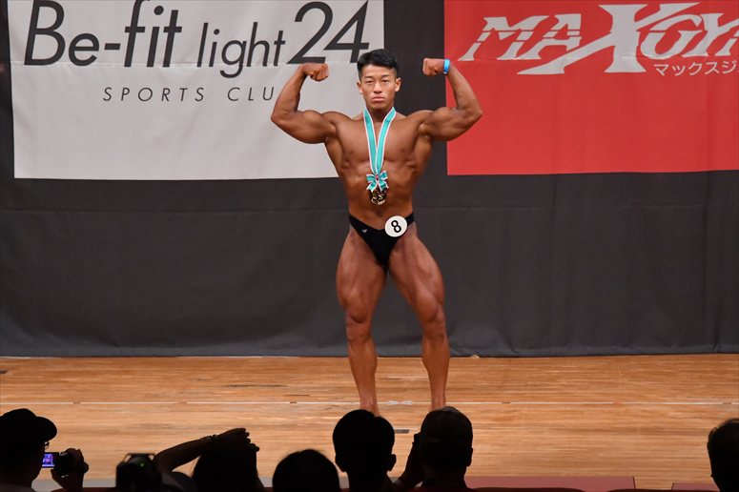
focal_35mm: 240
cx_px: 370
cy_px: 246
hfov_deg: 8.6
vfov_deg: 5.7
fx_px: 4924
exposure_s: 1/400
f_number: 5.6
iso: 6400
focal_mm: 160
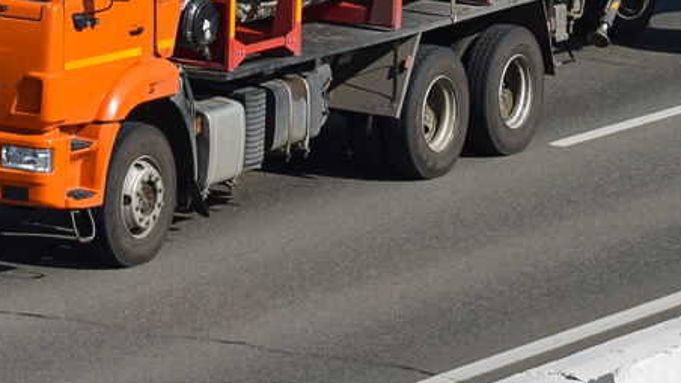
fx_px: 4141
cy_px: -210
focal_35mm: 229
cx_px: 294
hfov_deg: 9.4
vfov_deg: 5.2
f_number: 7.1
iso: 200
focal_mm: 55
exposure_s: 1/1000
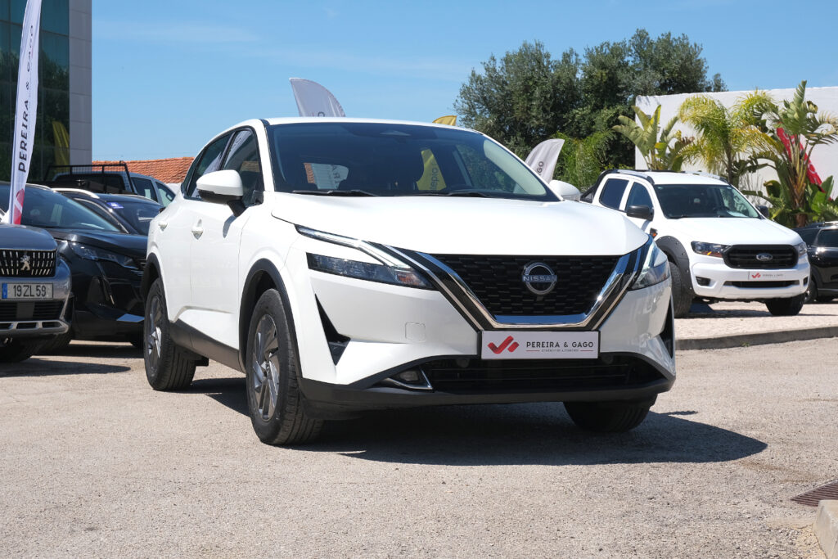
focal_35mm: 61
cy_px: 280
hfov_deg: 32.9
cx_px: 419
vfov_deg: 22.3
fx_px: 1420
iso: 160
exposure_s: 1/400
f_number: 9
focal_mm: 40.8
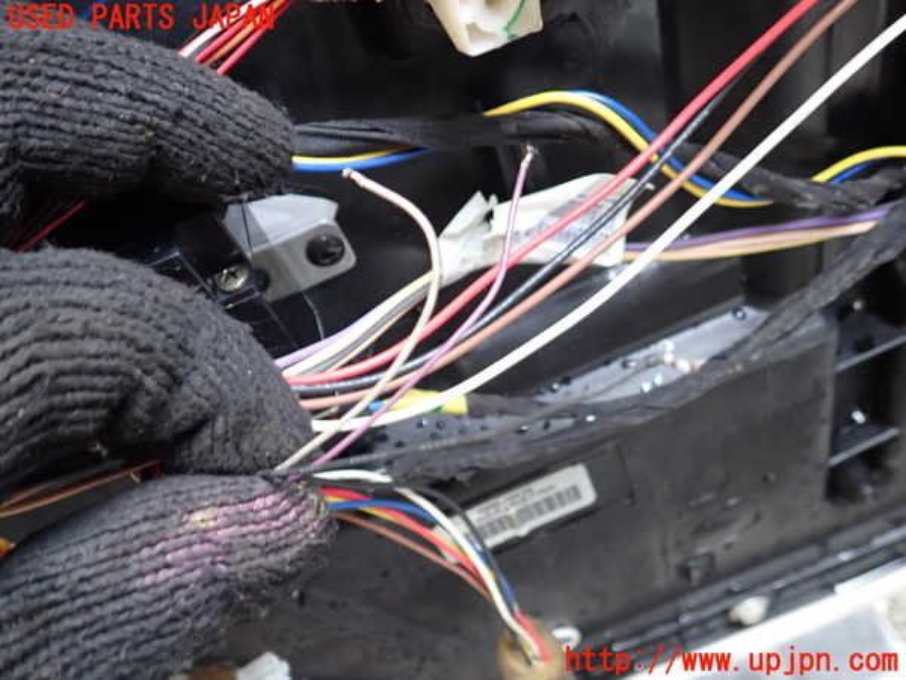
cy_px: 340
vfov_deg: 46.8
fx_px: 785
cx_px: 453
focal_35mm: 30
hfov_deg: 60.0
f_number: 2.3
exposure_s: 1/30
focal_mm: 5.4
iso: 200
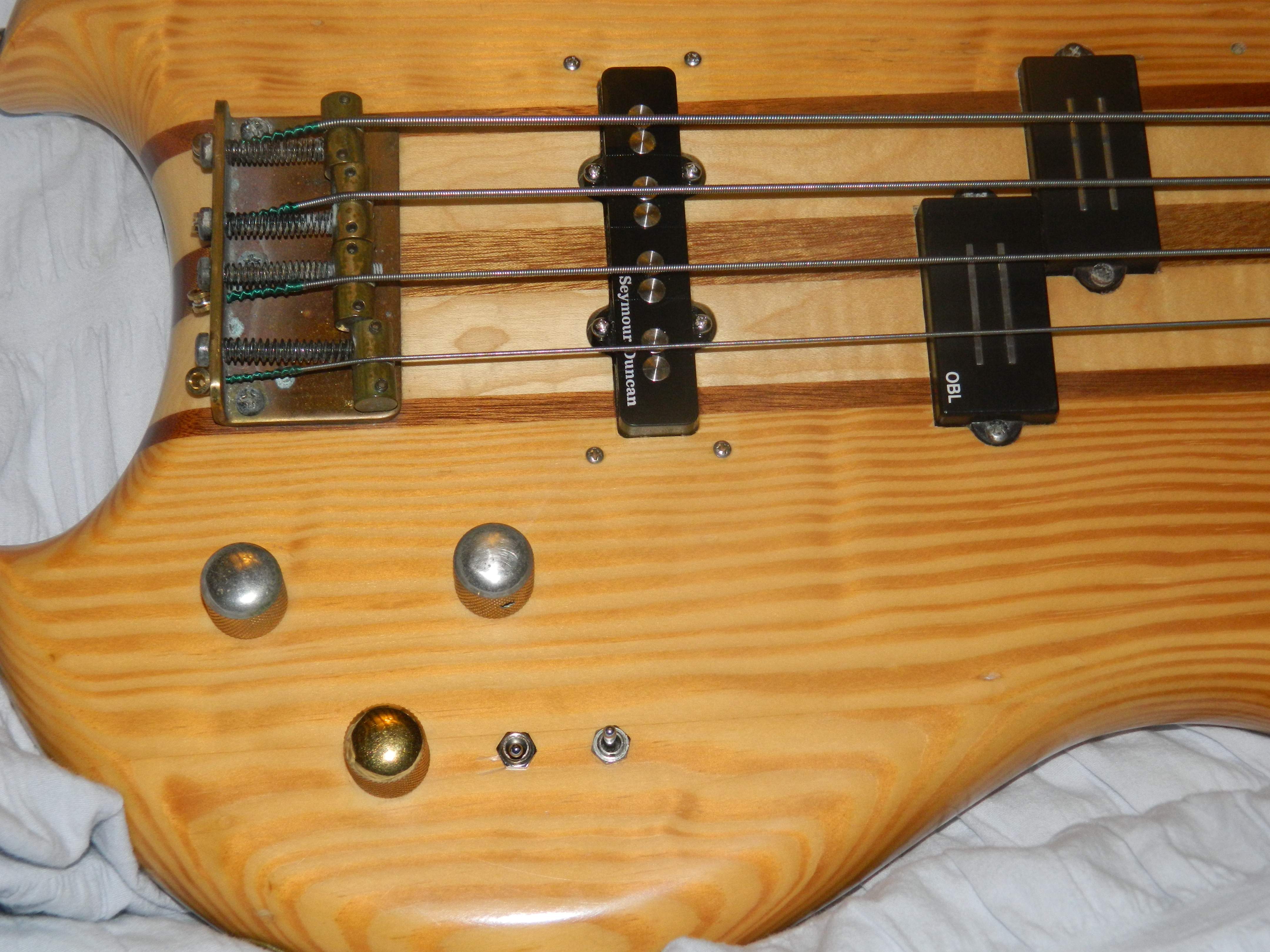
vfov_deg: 21.0
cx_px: 635
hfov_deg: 27.8
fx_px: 2568
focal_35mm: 70
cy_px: 476
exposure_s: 1/30
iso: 200
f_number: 4
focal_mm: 12.6
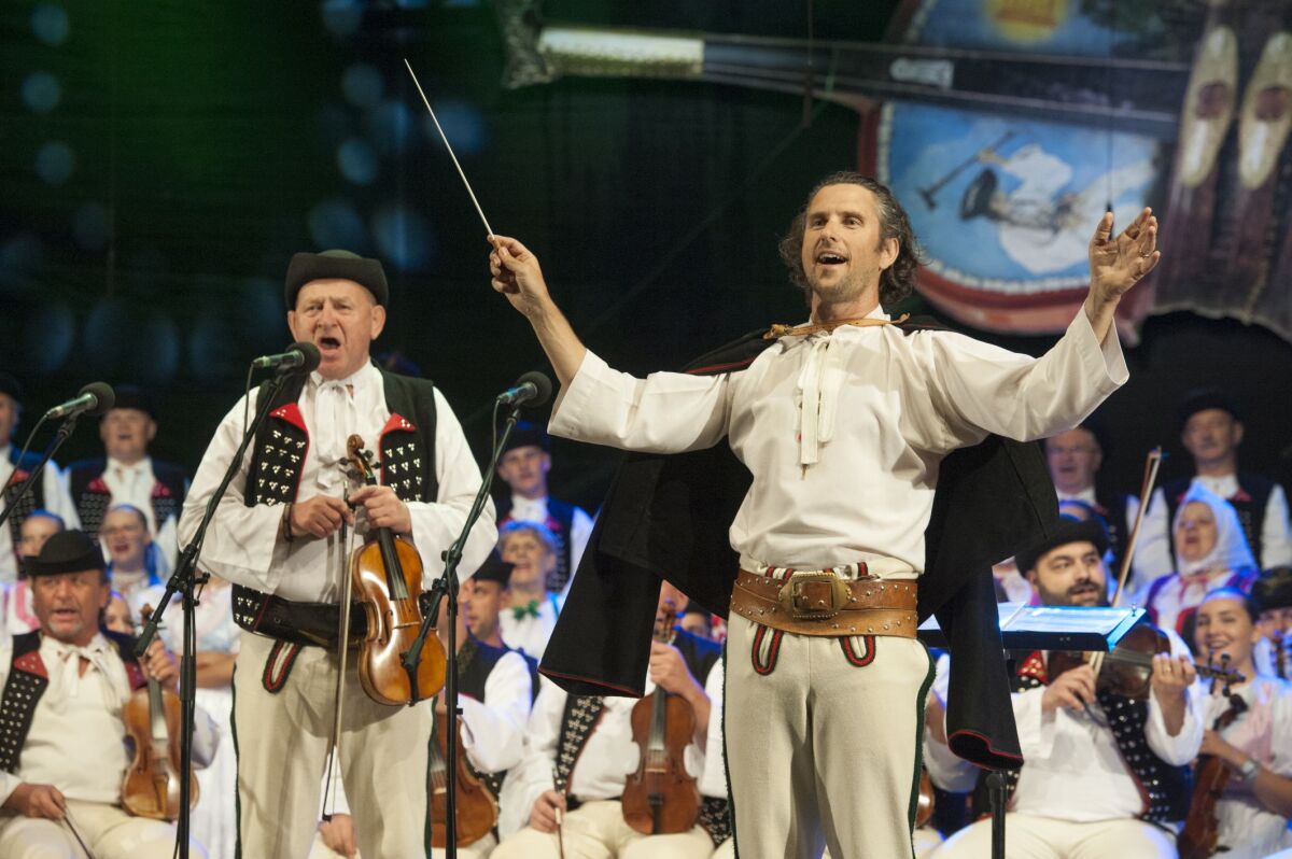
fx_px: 4375
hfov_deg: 16.8
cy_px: 430
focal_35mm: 122
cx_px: 646
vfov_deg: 11.2
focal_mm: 122
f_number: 5
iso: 4000
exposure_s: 1/400
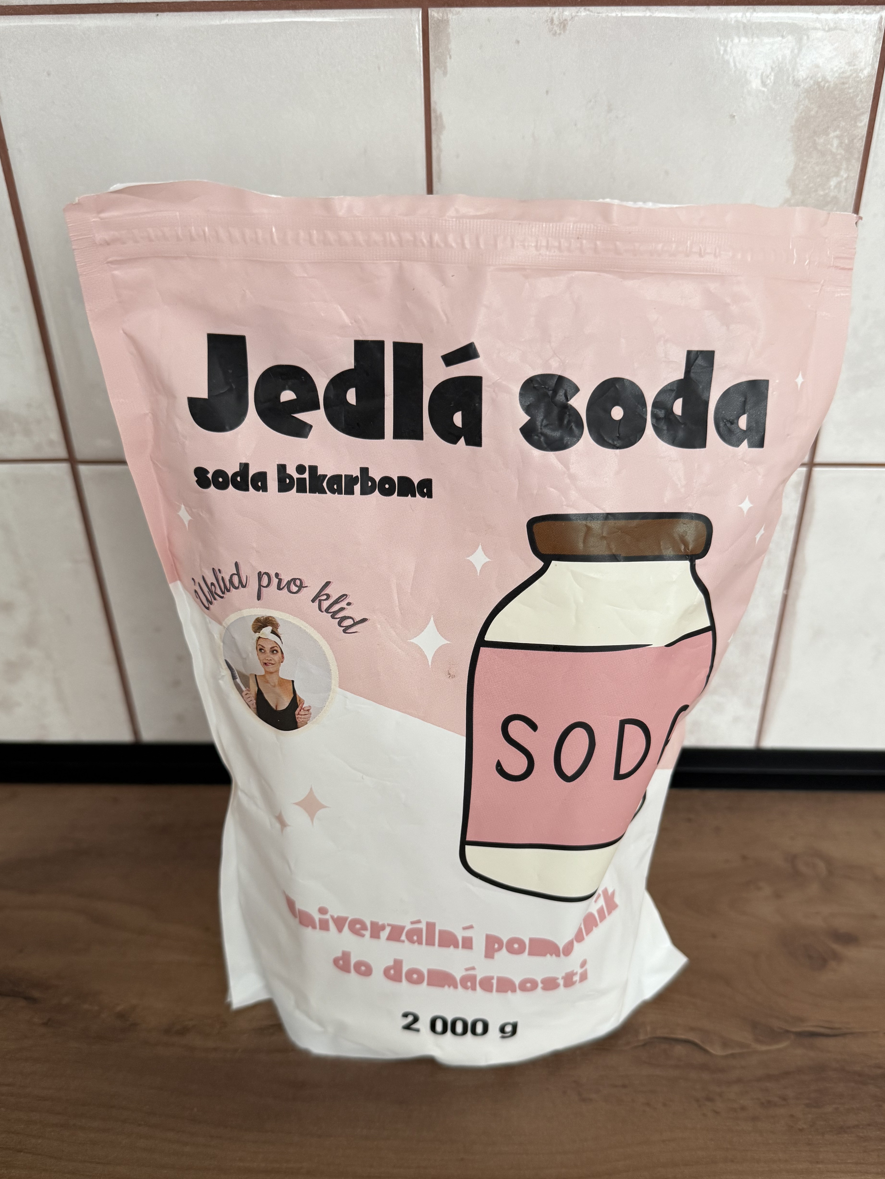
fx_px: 954
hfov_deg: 49.7
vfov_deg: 63.3
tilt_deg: -32.8
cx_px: 471
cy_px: 651
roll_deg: +0.5
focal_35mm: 28
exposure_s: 1/60
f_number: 1.78
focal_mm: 6.76
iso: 200
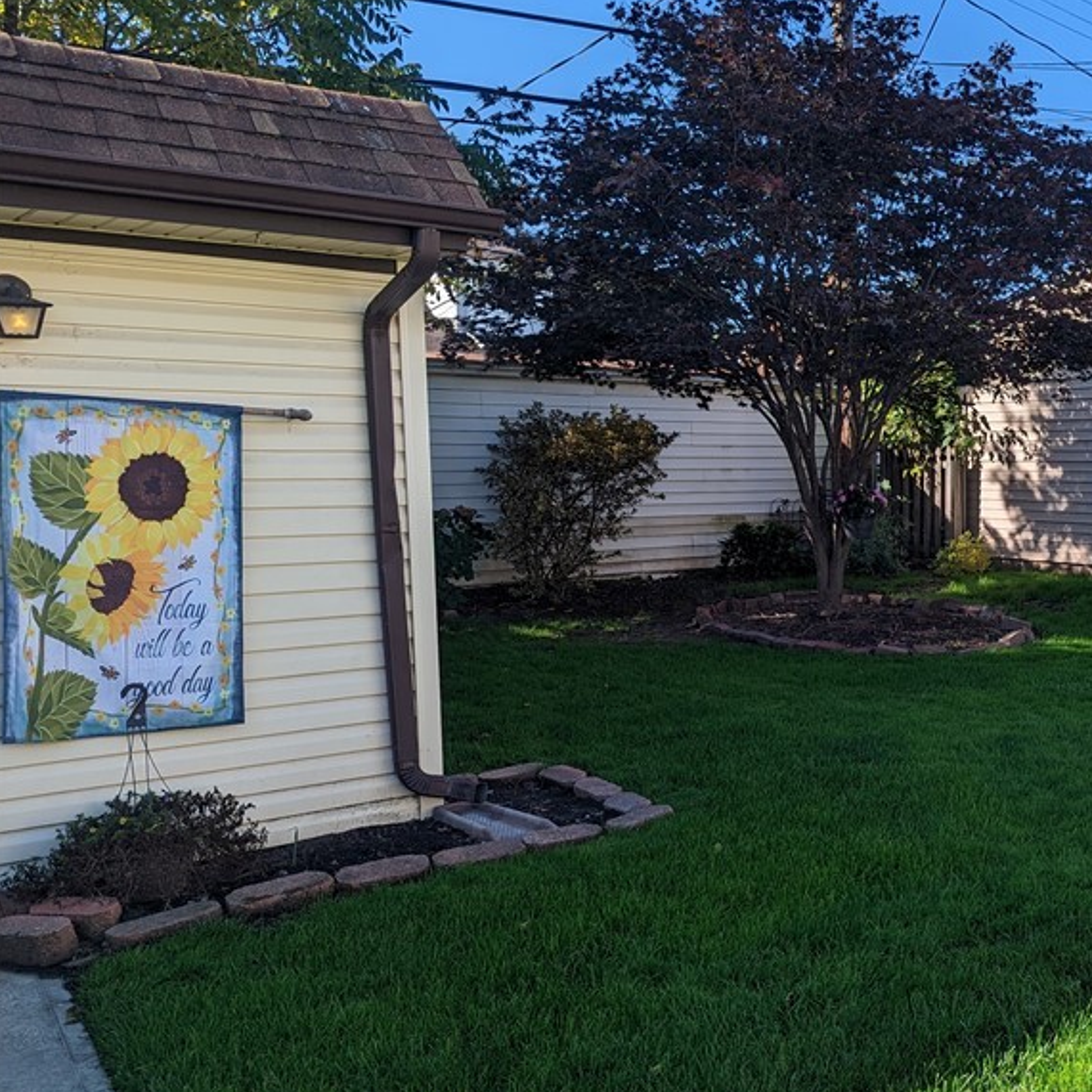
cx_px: 969
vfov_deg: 43.8
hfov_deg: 40.7
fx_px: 1356
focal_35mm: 38
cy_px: 568
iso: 36
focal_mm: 6.81
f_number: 1.85
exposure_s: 1/1272
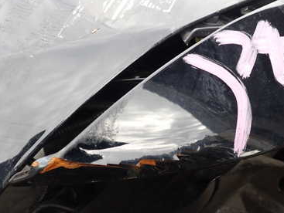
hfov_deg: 38.4
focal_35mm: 49
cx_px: 193
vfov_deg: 29.7
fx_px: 402
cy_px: 90
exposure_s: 1/125
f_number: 3.2
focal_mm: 5.4
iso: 100
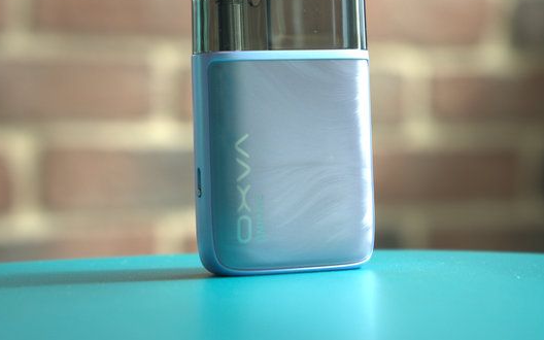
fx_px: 1557
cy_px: 78
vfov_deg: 12.4
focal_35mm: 105
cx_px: 254
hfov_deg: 19.8
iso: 100
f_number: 5.6
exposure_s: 1/80
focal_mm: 68
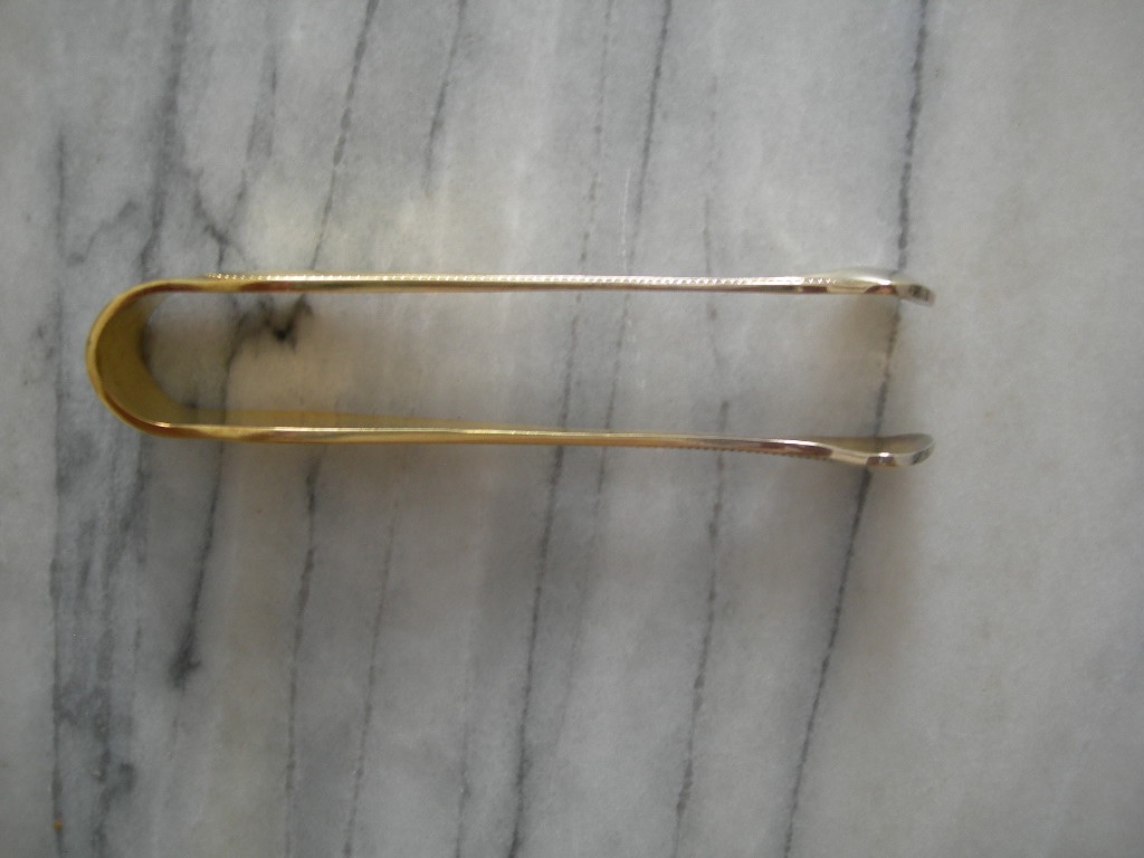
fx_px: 1256
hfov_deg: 49.0
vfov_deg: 37.7
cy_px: 429
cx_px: 572
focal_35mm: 38
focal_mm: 7.8
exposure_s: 1/3.6
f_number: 2.8
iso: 59
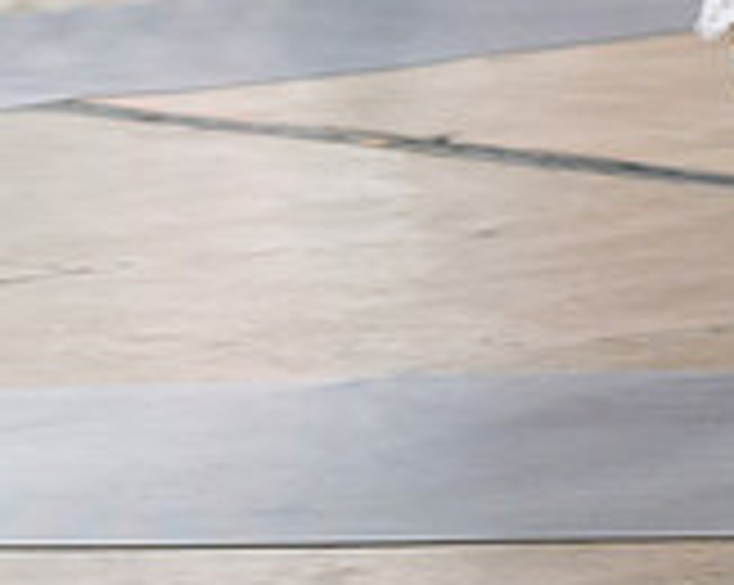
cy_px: -180
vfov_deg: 4.1
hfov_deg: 5.1
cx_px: 763
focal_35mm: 378
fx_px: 8202
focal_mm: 97
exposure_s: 1/160
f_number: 2.8
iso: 2000
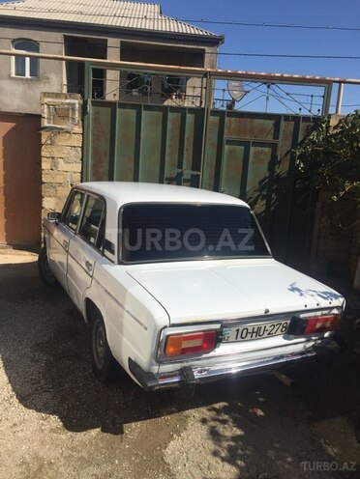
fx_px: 402
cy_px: 240
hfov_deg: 48.2
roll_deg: -4.0
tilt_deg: -10.1
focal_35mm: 29
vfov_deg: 61.7
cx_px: 180
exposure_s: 1/3968
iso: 32
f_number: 2.2
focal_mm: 4.15
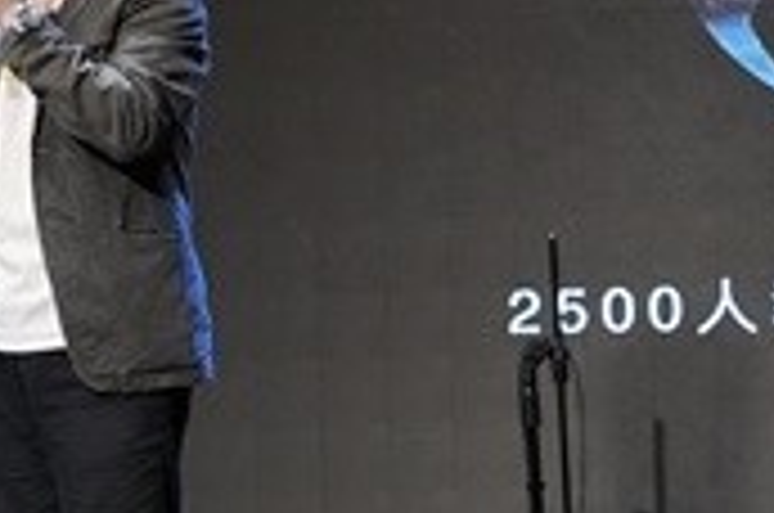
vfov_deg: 5.2
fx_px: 5601
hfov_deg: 7.9
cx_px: -27
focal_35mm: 261
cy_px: -110
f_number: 4
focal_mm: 56
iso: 2000
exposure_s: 1/320
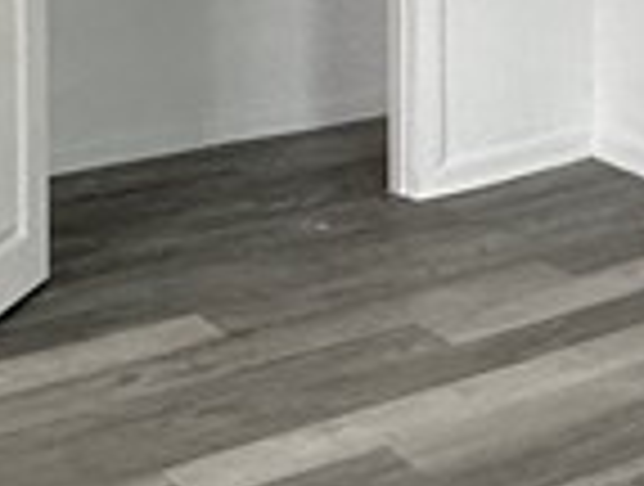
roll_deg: +0.2
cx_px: 1063
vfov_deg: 13.4
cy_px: -369
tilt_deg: +0.7
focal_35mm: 100
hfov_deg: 17.0
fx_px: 1865
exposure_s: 1/120
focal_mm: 2.22
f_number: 2.2
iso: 200
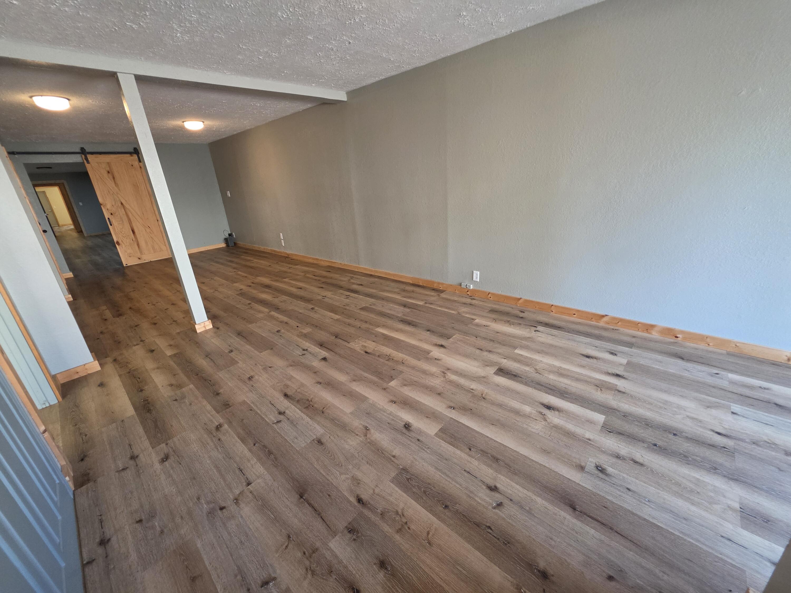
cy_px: 296
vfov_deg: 89.9
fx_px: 297
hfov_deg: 106.2
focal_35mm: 13
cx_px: 396
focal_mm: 2.2
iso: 250
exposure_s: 1/120
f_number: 1.9
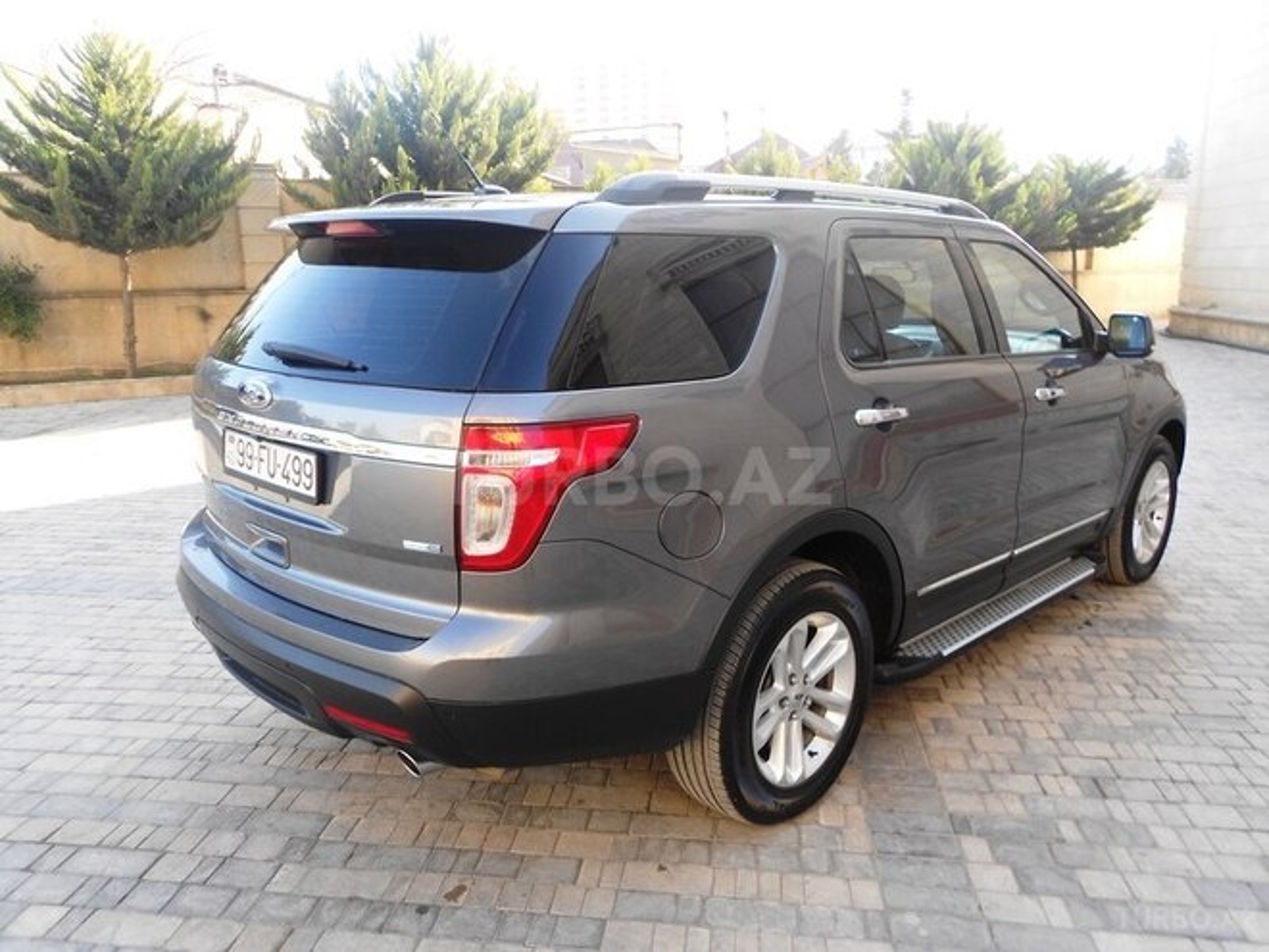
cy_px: 476
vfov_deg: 53.1
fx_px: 953
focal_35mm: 26
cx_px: 634
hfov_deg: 67.3
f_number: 3.2
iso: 80
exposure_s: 1/80
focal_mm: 4.6
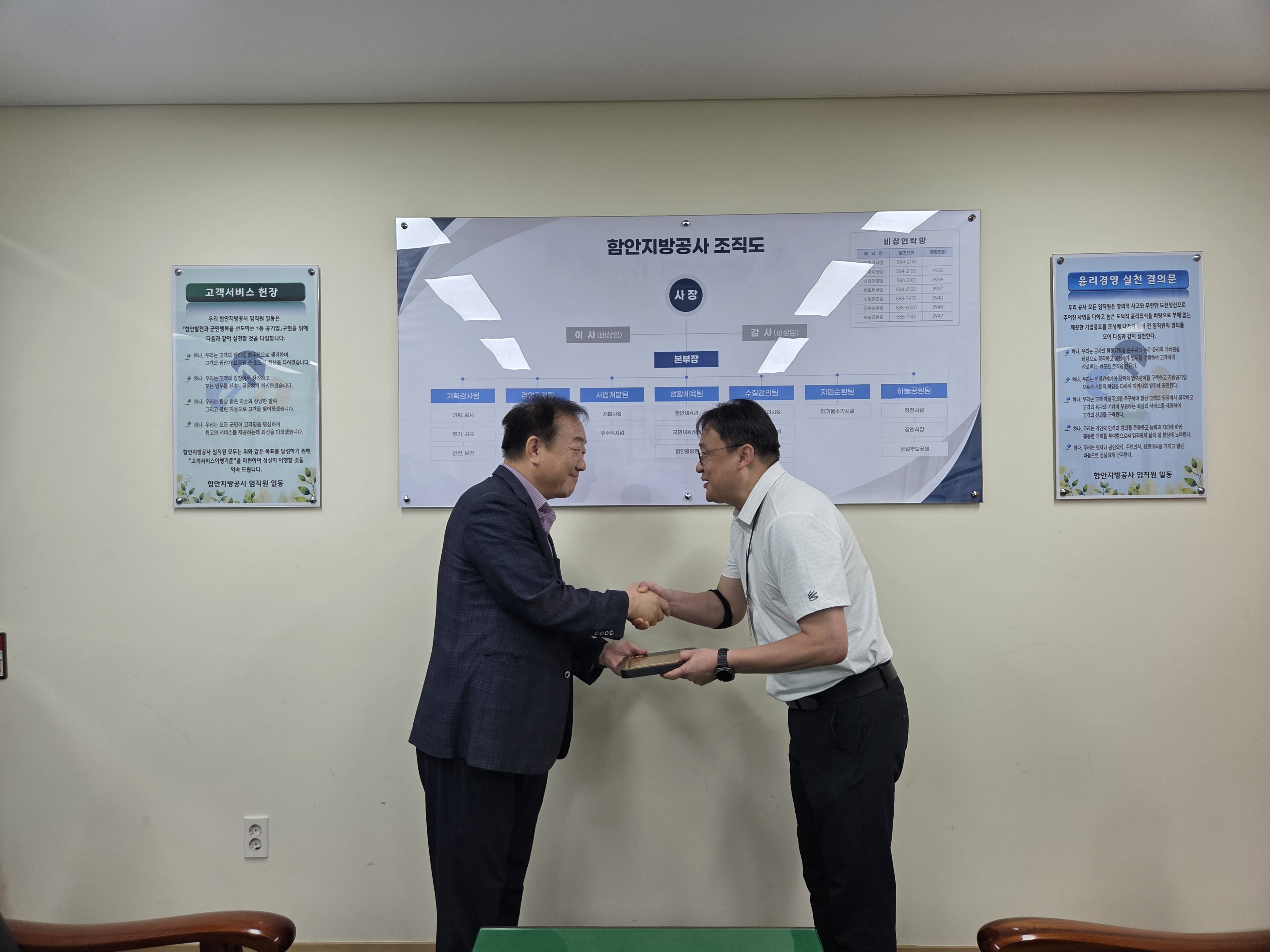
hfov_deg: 73.9
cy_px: 476
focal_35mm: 23
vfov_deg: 58.9
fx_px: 844
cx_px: 635
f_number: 1.8
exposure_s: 1/120
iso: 100
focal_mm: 5.4
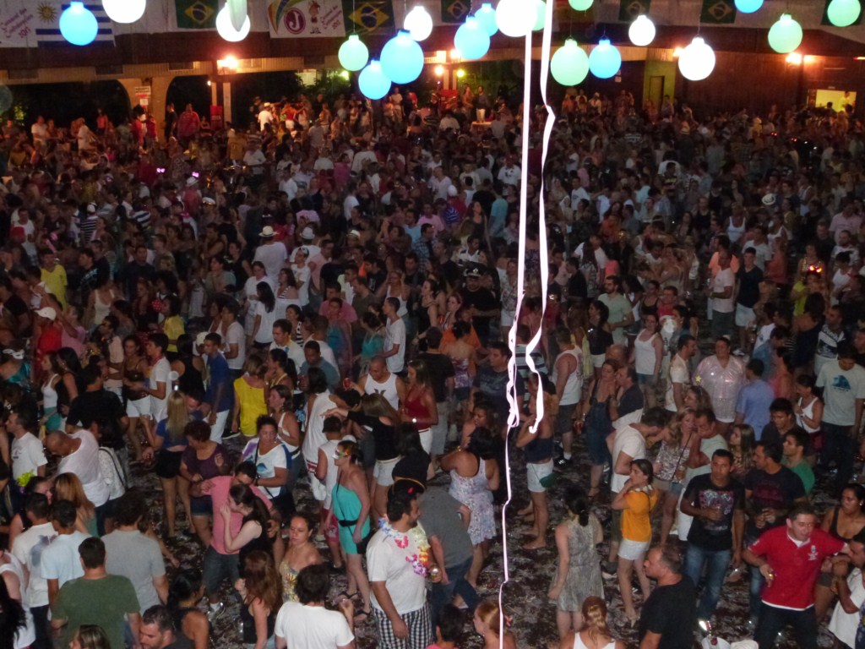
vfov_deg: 32.9
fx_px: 1099
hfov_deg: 42.9
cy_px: 324
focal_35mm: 44
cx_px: 432
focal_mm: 7.8
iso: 800
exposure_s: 1/15
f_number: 3.2
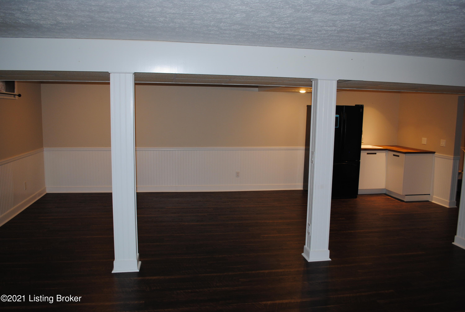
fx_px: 349
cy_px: 156
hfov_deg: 67.3
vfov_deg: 48.0
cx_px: 232
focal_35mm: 27
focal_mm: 18
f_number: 3.5
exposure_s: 1/60
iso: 200
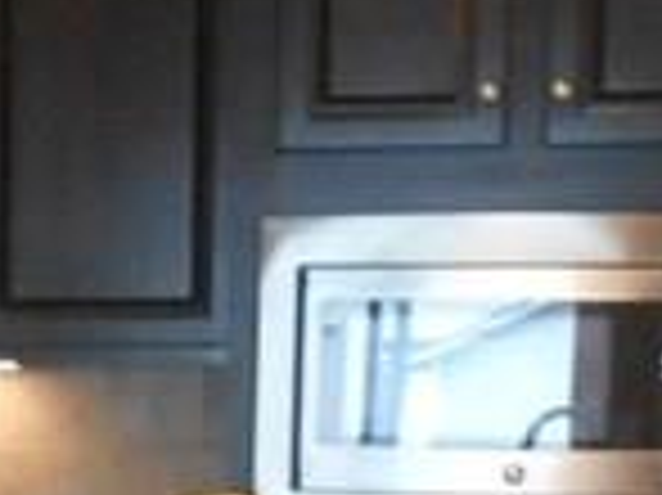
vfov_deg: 8.1
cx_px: -698
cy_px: 684
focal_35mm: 181
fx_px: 3459
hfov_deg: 10.1
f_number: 3.5
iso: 400
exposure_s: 1/10
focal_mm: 4.6
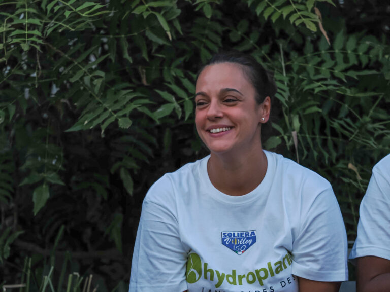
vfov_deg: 6.5
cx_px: 195
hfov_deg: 8.6
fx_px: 2591
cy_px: 146
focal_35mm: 230
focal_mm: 115
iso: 6400
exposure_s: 1/250
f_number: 2.8
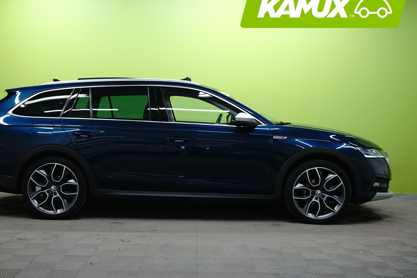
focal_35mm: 46
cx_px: 181
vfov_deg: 29.2
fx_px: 533
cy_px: 131
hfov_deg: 42.7
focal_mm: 40
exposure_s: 1/6
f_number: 8
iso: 500
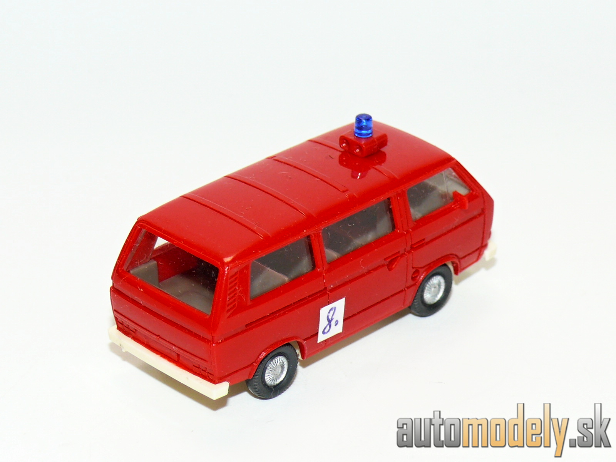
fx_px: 2402
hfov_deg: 14.6
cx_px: 308
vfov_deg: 11.0
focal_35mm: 135
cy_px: 231
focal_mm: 16.1
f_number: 4
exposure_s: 1/30
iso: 100
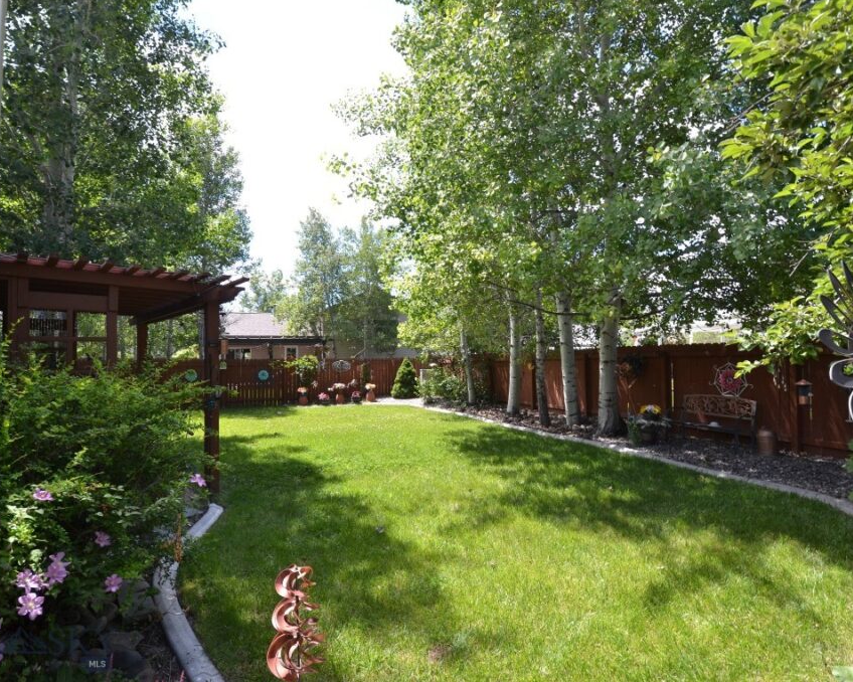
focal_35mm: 17
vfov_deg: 77.0
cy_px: 342
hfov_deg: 89.6
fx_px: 429
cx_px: 436
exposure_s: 1/100
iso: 100
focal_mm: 10
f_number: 6.3
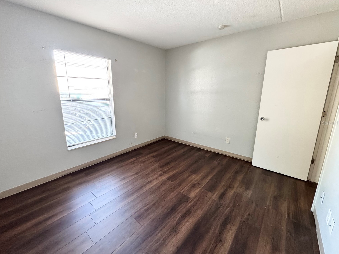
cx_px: 162
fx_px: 147
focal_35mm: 15
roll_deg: -0.2
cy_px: 123
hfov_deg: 98.1
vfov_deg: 81.7
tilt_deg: -11.5
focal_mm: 2.22
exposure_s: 1/70
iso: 320
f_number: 2.2
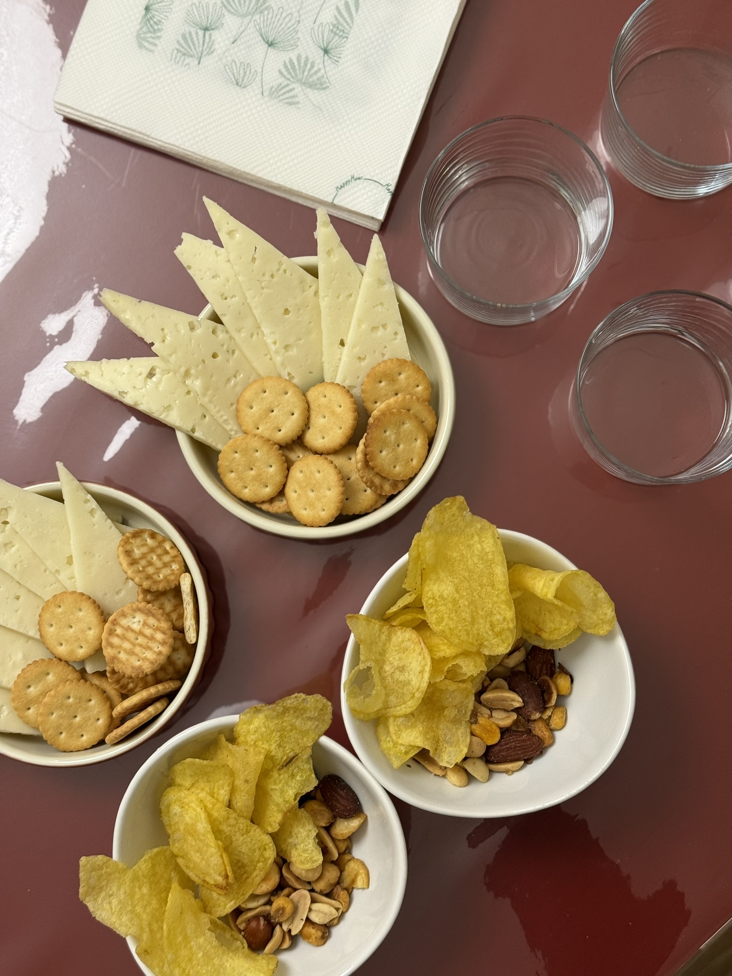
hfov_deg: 30.3
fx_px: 1353
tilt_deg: -84.5
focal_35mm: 48
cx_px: 366
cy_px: 488
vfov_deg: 39.7
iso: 125
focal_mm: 6.76
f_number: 1.78
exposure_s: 1/50
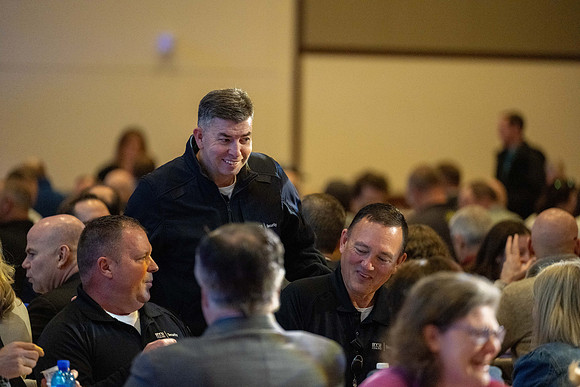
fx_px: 3223
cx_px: 290
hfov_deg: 10.3
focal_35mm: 200
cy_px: 194
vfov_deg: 6.9
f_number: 2.8
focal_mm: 200
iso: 8000
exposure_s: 1/320
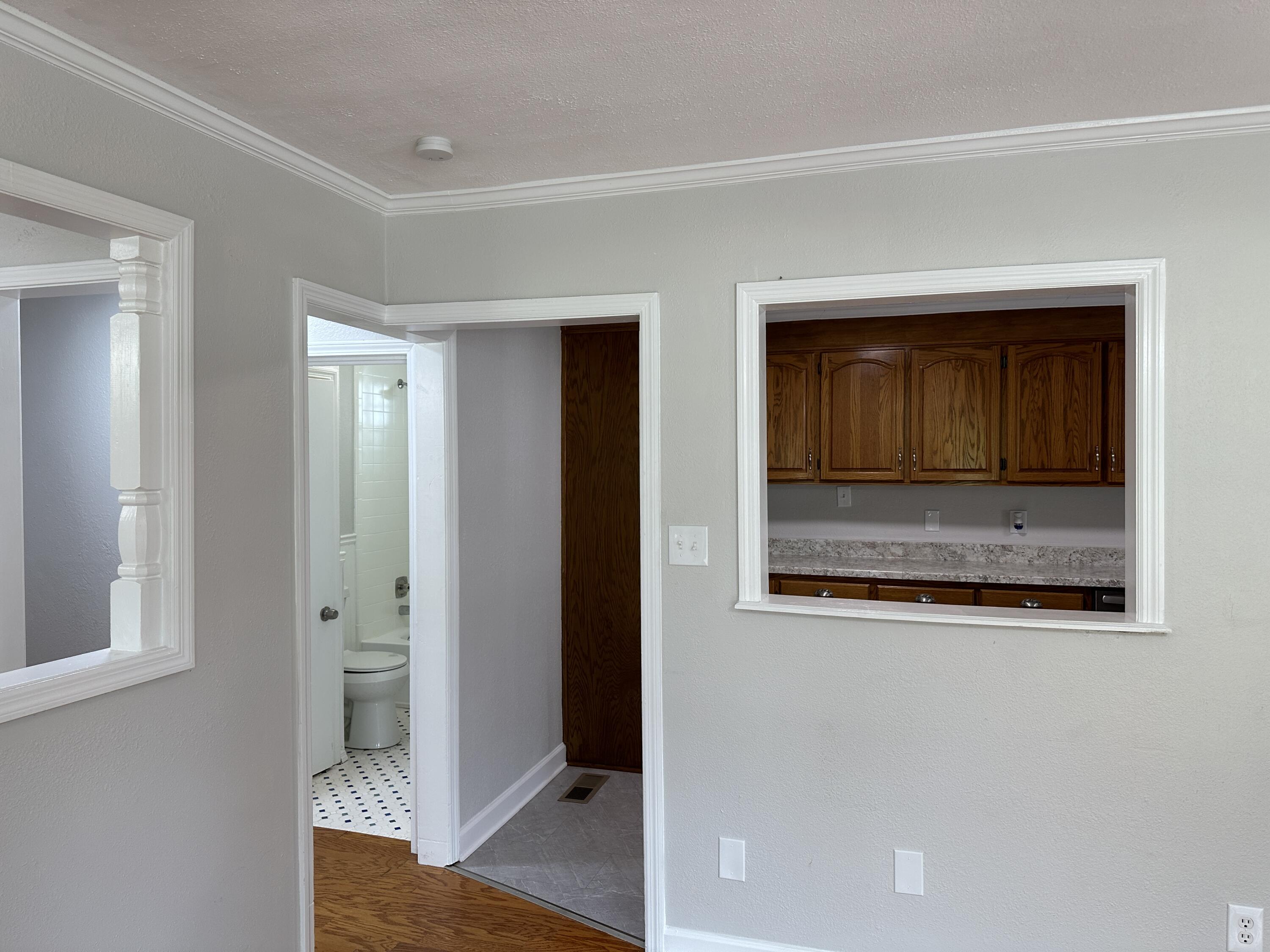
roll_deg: +0.6
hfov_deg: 71.6
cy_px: 476
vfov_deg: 56.8
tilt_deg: +0.0
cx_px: 635
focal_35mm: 24
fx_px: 881
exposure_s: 1/120
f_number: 1.78
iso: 100
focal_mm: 6.86
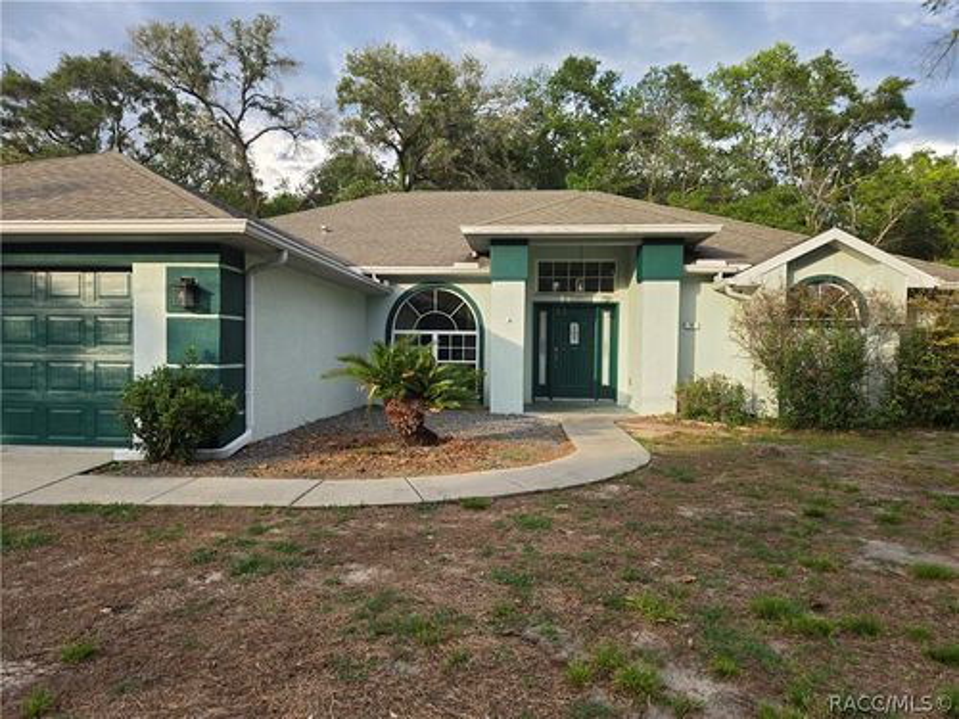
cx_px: 480
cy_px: 360
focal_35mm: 23
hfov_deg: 73.9
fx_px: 637
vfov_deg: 58.9
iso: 25
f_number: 1.8
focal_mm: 5.4
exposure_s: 1/544
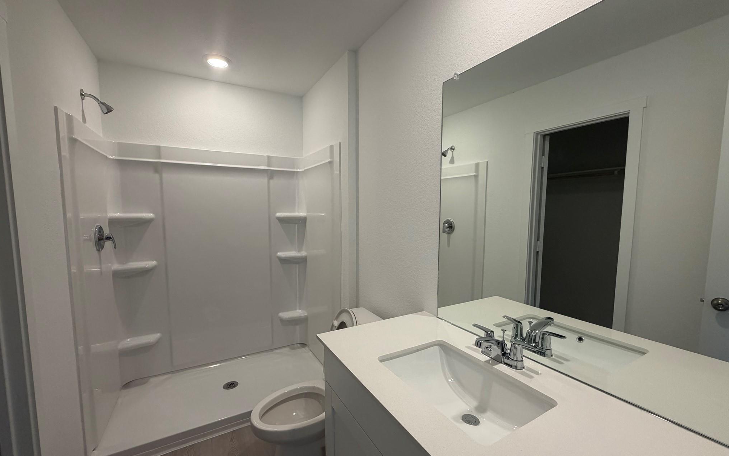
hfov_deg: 101.5
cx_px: 362
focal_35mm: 15
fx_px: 298
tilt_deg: -6.2
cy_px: 236
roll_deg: +0.9
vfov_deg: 74.8
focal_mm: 2.22
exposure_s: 1/120
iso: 160
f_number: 2.2
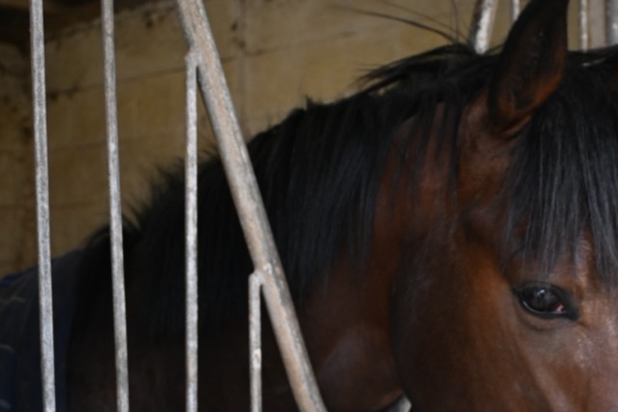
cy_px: 347
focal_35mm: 66
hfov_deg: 29.6
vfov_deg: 20.2
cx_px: 503
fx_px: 1139
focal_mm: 24.5
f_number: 4.2
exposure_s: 1/160
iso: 400
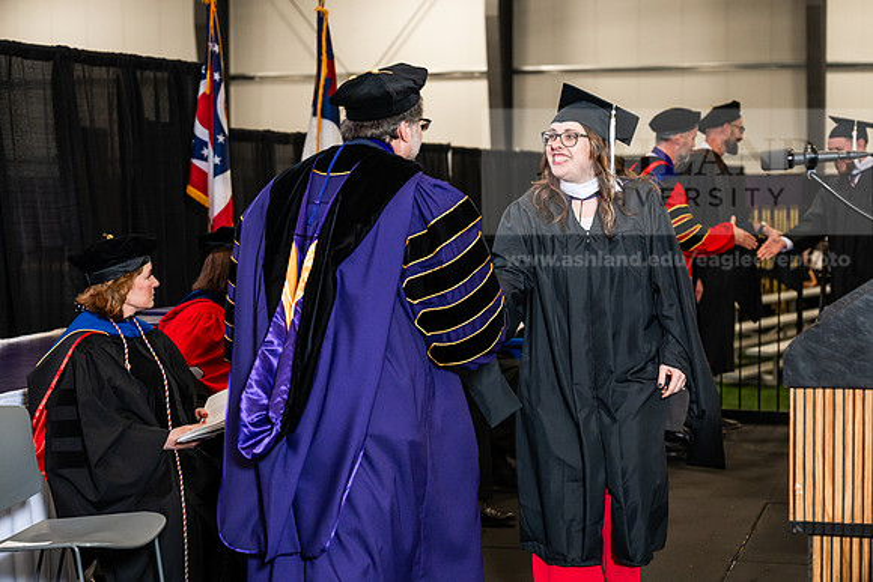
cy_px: 291
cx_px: 436
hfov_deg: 28.8
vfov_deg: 19.5
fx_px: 1698
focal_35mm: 70
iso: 1250
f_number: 4
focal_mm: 70
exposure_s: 1/200
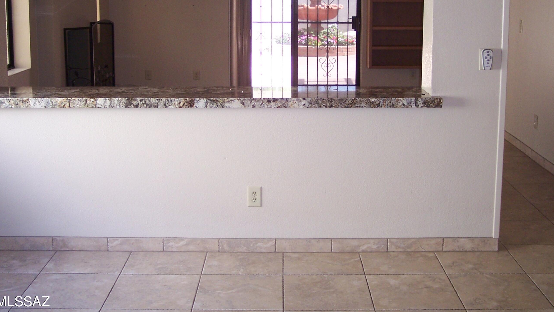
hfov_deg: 41.3
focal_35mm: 50
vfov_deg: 23.7
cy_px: 79
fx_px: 735
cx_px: 276
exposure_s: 1/60
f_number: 2.8
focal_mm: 8
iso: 140
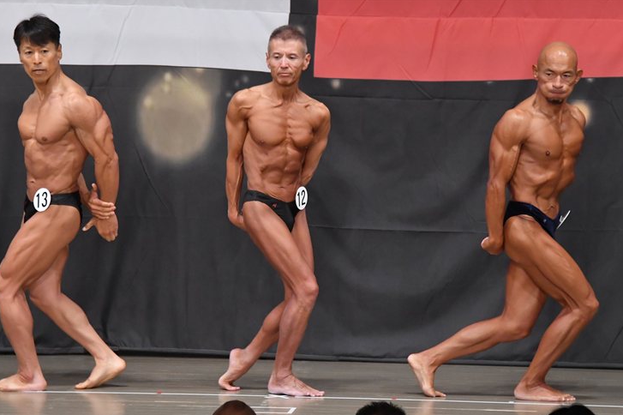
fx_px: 4428
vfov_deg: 5.4
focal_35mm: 256
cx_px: 308
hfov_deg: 8.0
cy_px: 217
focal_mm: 160
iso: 5000
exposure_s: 1/400
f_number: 5.6
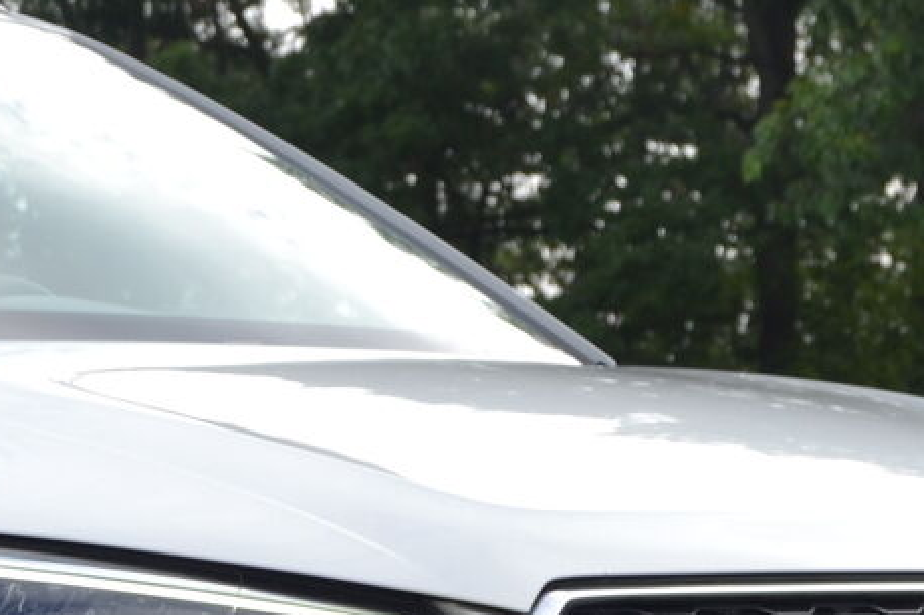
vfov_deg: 7.7
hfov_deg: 11.4
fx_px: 4515
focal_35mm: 176
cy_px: 720
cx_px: -250
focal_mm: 28
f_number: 7.1
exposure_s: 1/200
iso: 100
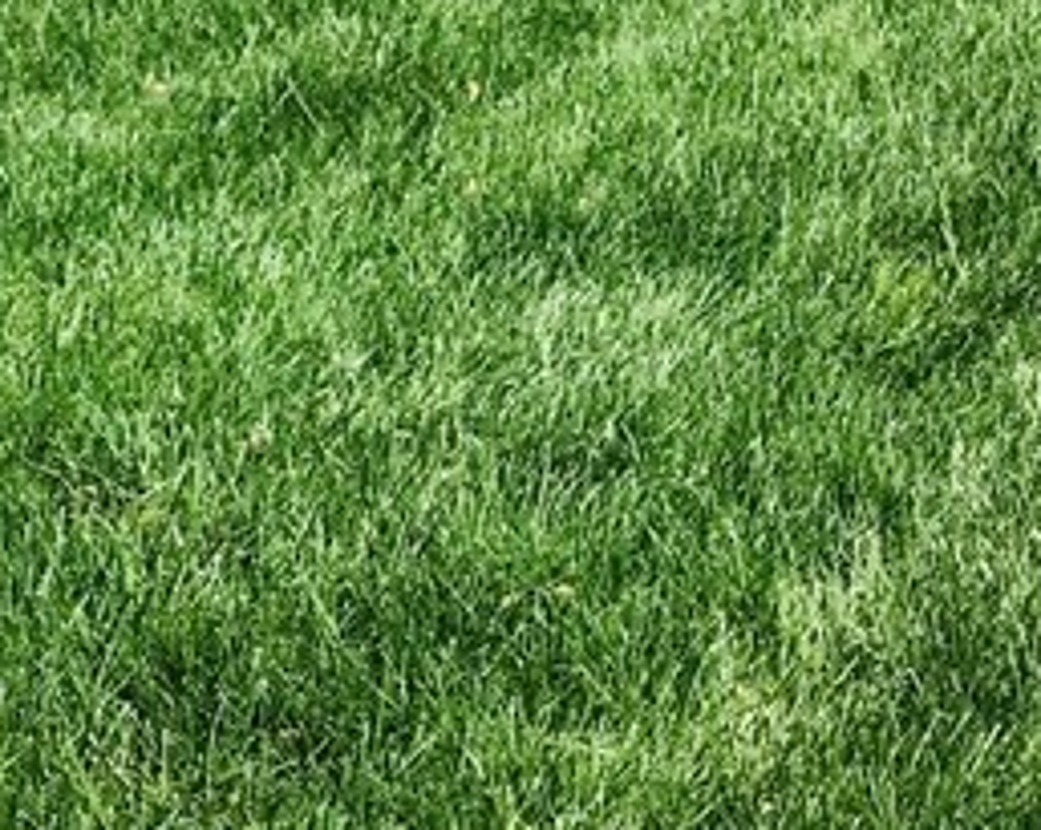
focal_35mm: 109
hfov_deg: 16.1
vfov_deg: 13.7
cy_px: -162
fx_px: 3354
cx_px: -539
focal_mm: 3.99
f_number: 1.8
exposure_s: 1/1916
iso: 20
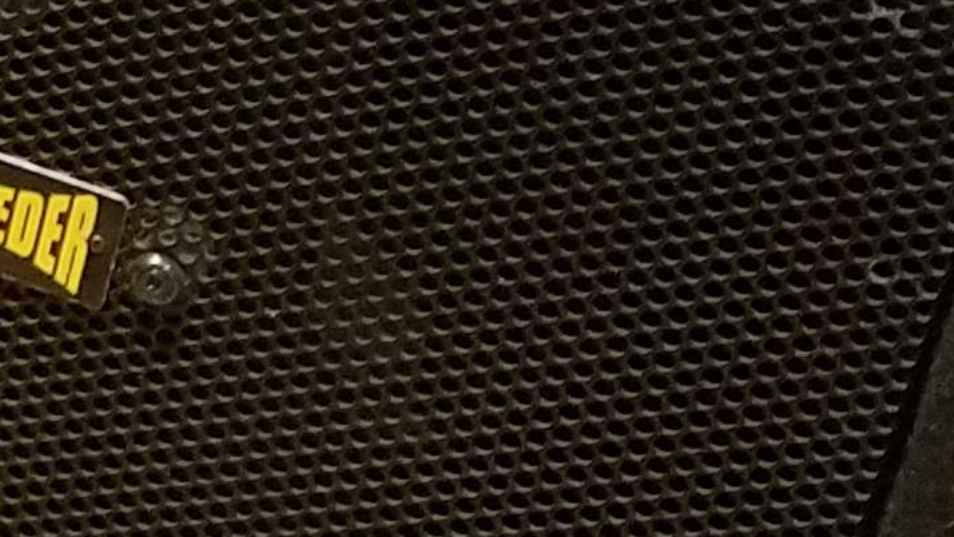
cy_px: -613
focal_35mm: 160
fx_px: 4048
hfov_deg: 12.4
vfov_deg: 7.2
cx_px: -701
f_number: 1.7
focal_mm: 4.2
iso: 250
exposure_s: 1/10
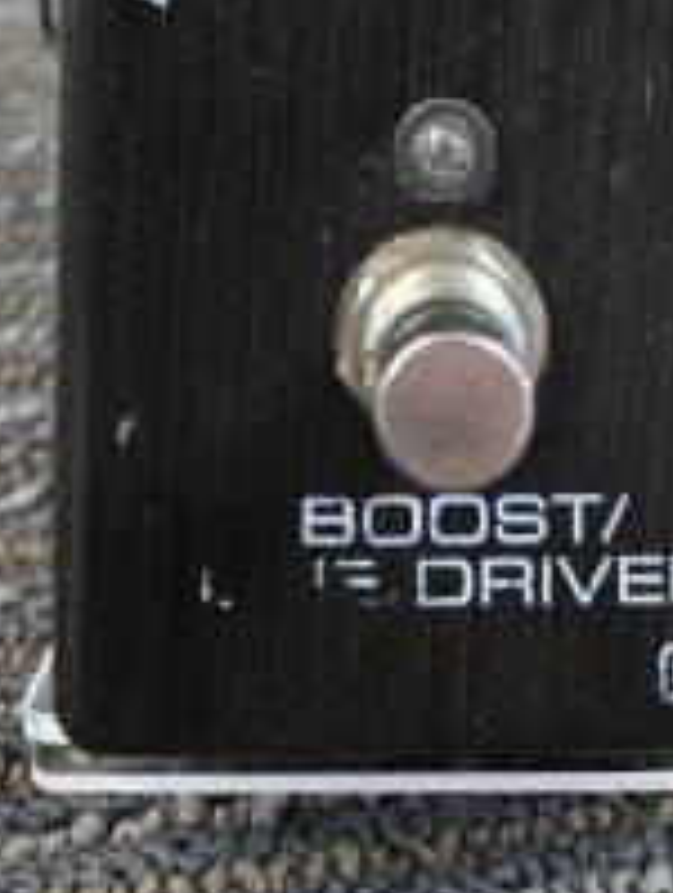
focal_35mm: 60
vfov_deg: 28.2
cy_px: -171
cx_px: 444
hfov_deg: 24.4
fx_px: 1550
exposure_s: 1/120
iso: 320
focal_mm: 5.4
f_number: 1.8
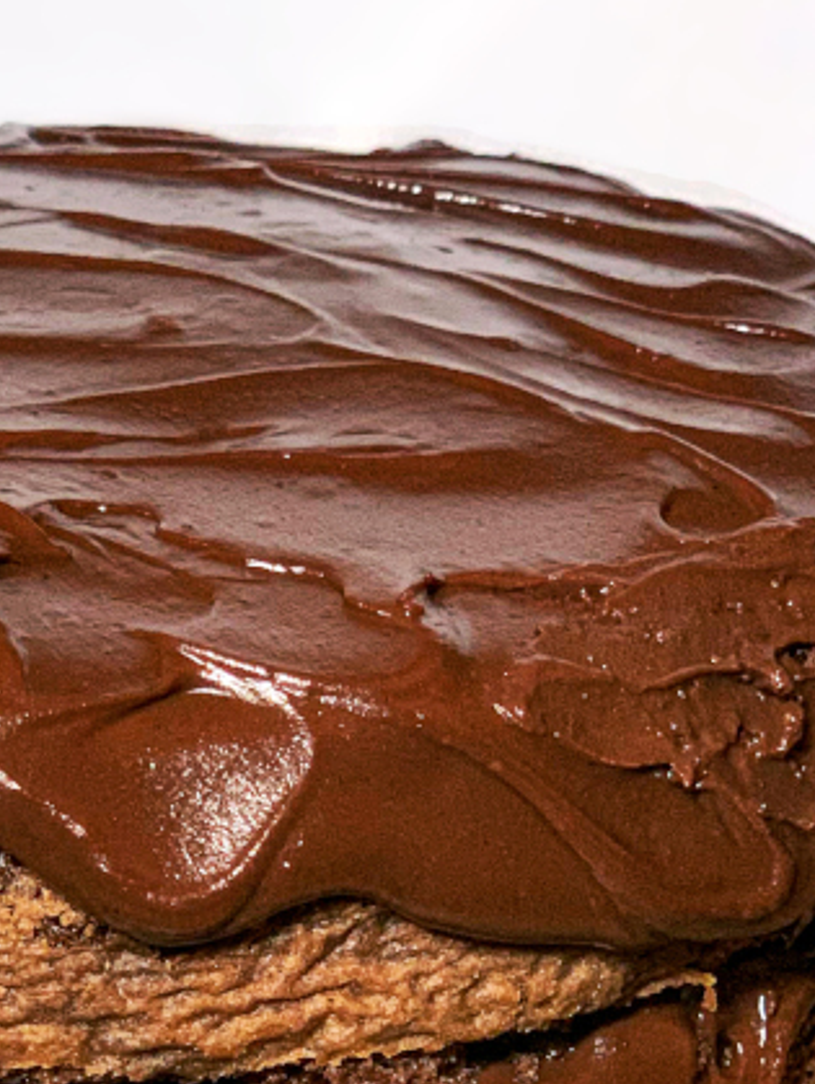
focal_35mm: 124
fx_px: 3887
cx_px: 251
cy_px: 874
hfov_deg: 12.0
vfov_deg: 15.8
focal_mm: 6
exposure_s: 1/40
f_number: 2.4
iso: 320
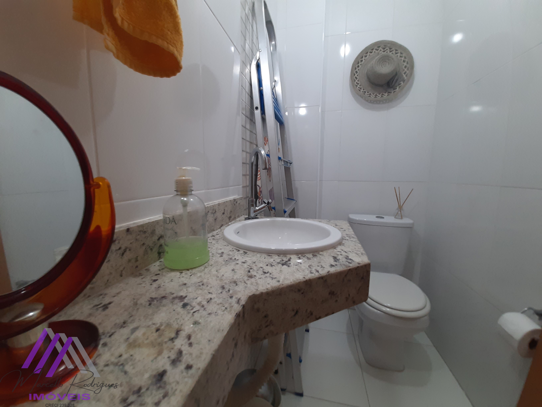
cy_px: 204
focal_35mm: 13
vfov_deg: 89.9
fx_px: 204
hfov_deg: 106.2
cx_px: 271
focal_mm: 1.42
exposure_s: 1/40
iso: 100
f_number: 2.2
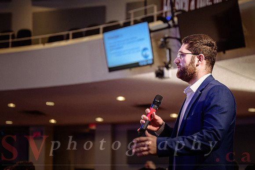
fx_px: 634
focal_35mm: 90
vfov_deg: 15.3
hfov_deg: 22.7
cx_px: 135
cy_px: 84
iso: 1600
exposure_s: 1/100
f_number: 2.8
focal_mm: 70
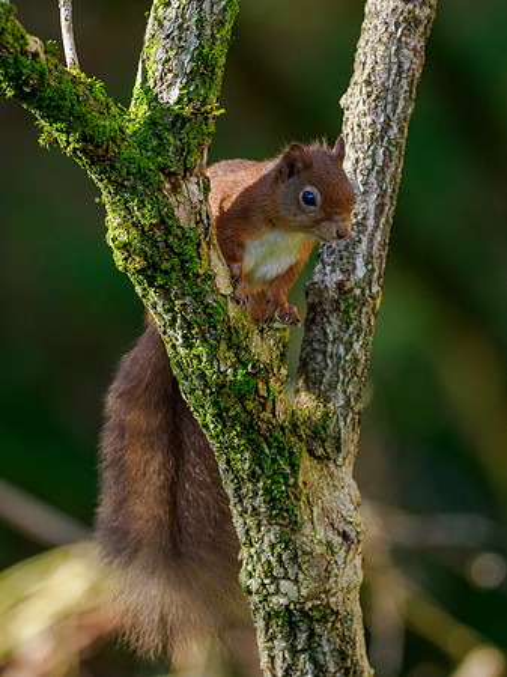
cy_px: 365
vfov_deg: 2.3
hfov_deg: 1.7
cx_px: 292
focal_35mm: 865
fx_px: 16900
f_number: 4
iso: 800
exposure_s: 1/640
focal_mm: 300
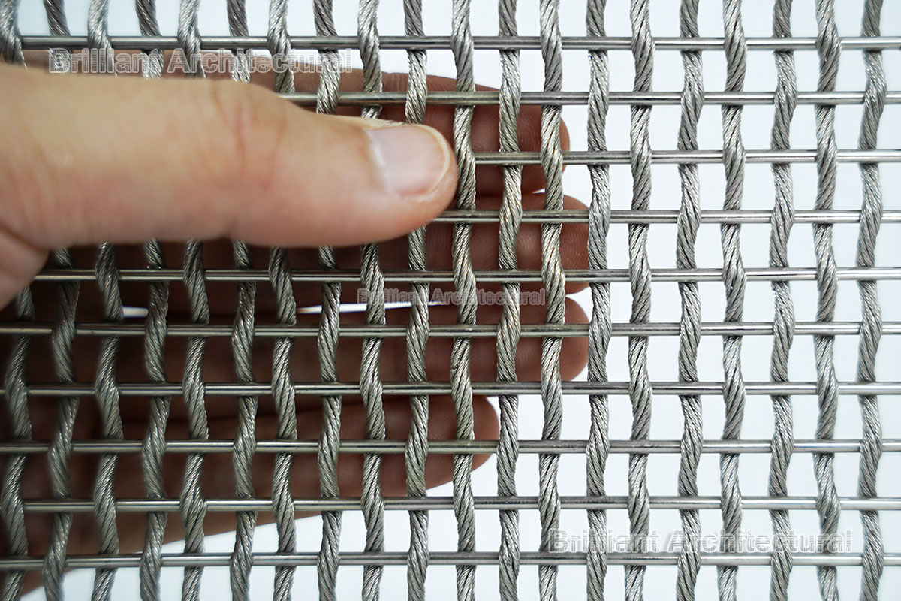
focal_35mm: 56
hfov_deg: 35.5
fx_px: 1409
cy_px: 300
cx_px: 450
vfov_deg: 24.1
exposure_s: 1/640
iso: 100
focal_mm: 56.3
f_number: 4
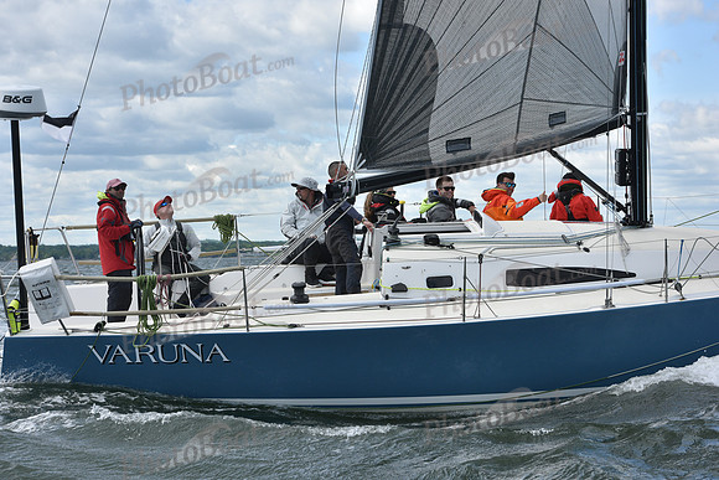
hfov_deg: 22.6
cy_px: 240
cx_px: 360
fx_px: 1798
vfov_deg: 15.2
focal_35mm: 90
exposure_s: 1/1000
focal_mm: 90
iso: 320
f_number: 7.1
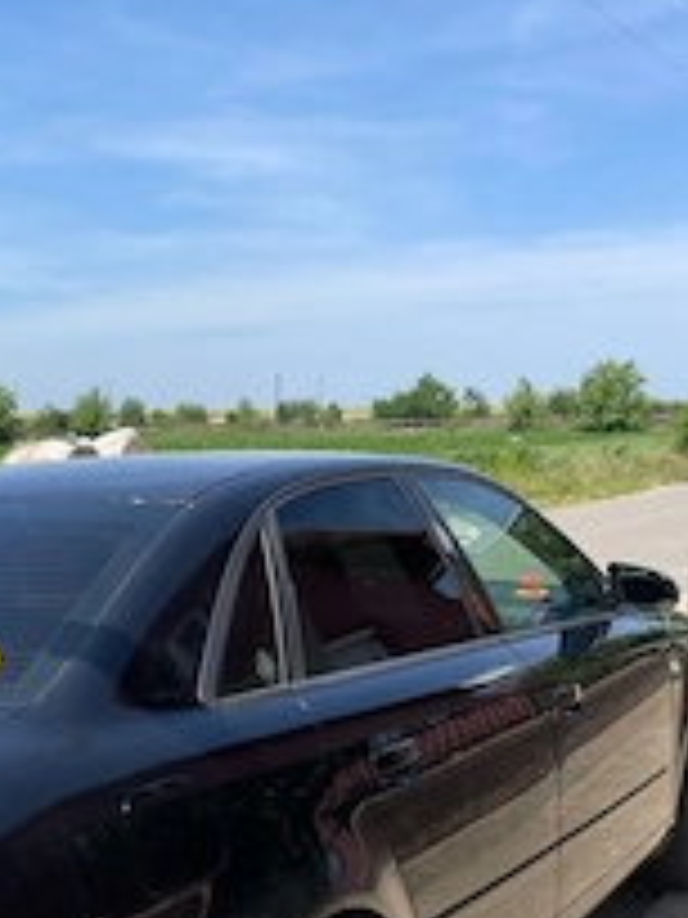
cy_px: 626
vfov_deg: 37.0
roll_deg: +0.2
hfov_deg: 27.1
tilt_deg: -6.0
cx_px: 18
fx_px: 1352
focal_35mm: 51
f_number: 1.6
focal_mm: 4.2
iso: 32
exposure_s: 1/2257
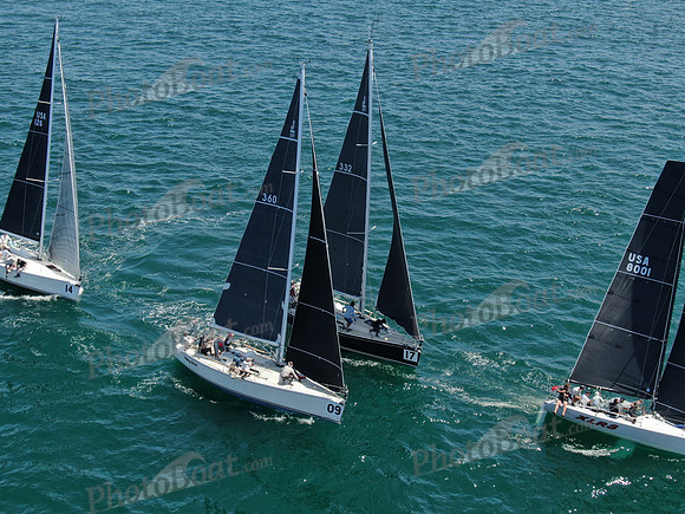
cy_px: 257
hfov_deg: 39.7
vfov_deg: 30.3
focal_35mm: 48
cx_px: 342
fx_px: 950
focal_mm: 8.6
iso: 100
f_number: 3.8
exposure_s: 1/640
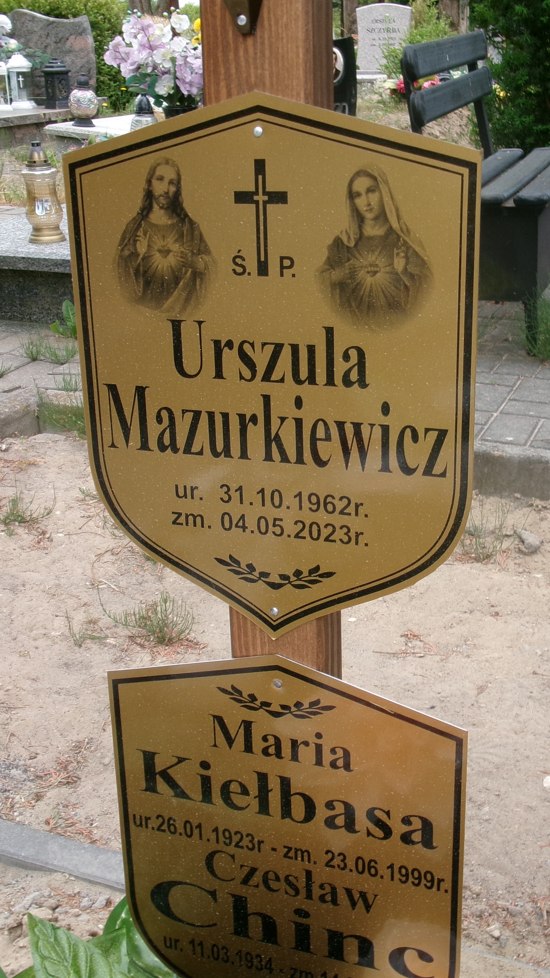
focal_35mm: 41
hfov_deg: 29.0
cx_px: 328
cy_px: 491
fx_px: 1063
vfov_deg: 49.4
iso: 100
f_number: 3.9
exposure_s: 1/150
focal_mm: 5.1
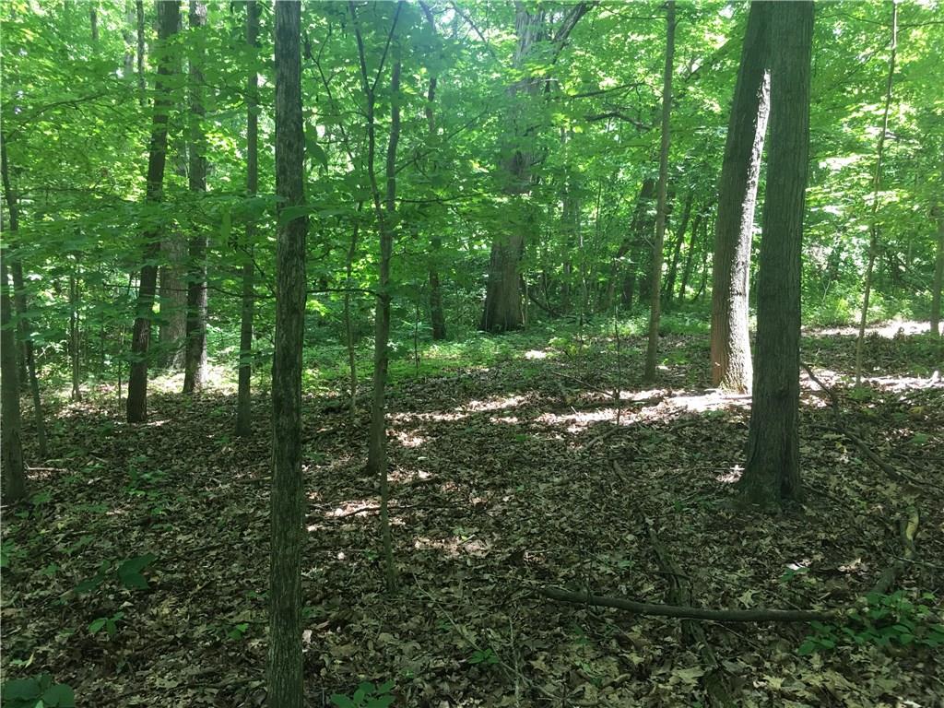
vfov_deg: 48.2
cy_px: 354
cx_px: 472
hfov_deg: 61.7
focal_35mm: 29
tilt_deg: -3.8
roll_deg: -1.3
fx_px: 791
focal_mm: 4.15
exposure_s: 1/30
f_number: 2.2
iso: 32
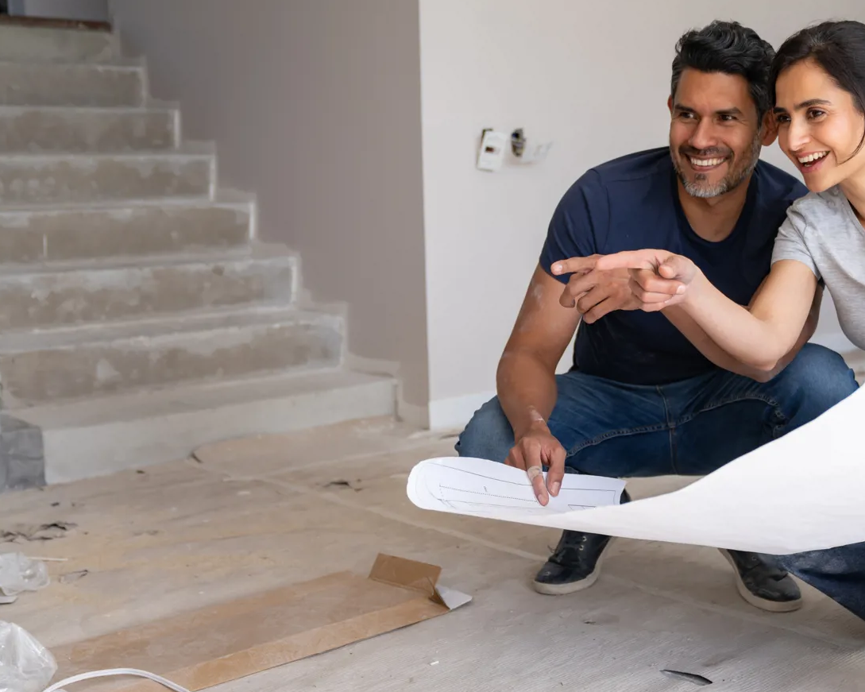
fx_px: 1229
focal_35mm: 48
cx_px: 628
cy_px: 342
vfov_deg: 31.4
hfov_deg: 38.0
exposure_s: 1/250
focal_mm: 29
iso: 100
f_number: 2.8
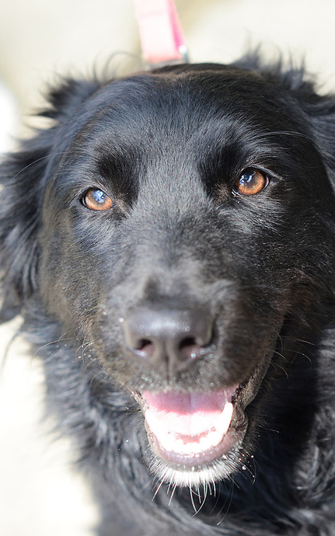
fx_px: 1374
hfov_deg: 13.9
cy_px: 328
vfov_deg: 22.1
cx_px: 178
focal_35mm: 94
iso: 400
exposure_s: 1/500
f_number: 3.5
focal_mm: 50
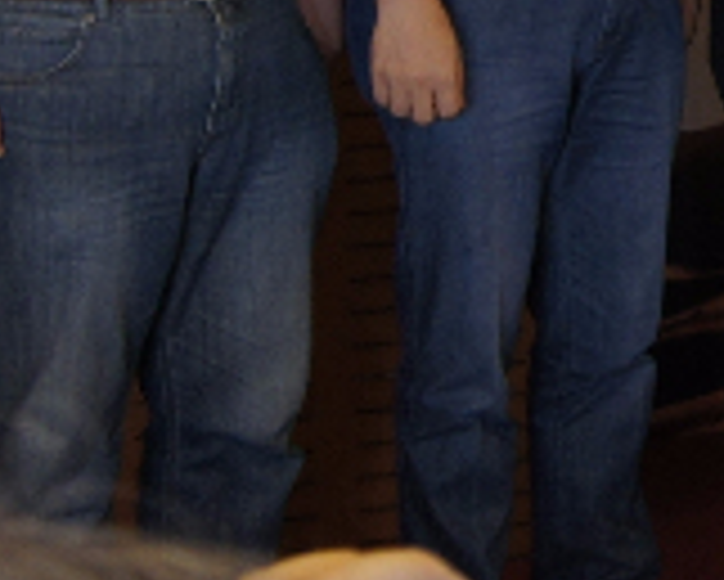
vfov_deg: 8.0
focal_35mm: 188
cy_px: -443
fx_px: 4038
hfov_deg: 9.3
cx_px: 1623
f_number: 5.6
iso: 800
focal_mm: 27
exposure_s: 1/50
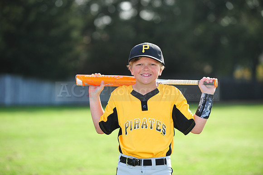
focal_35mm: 165
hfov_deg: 12.5
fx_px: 1205
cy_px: 88
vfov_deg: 8.3
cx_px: 132
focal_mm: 165
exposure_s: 1/1000
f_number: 4.5
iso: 400
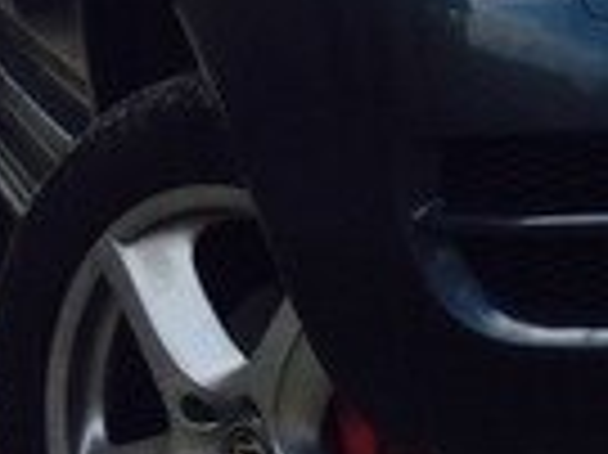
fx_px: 2492
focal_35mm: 142
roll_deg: -0.5
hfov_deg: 12.3
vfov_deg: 10.3
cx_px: 1211
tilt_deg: -7.1
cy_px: 7
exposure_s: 1/1786
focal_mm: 4.15
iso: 32
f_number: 2.2
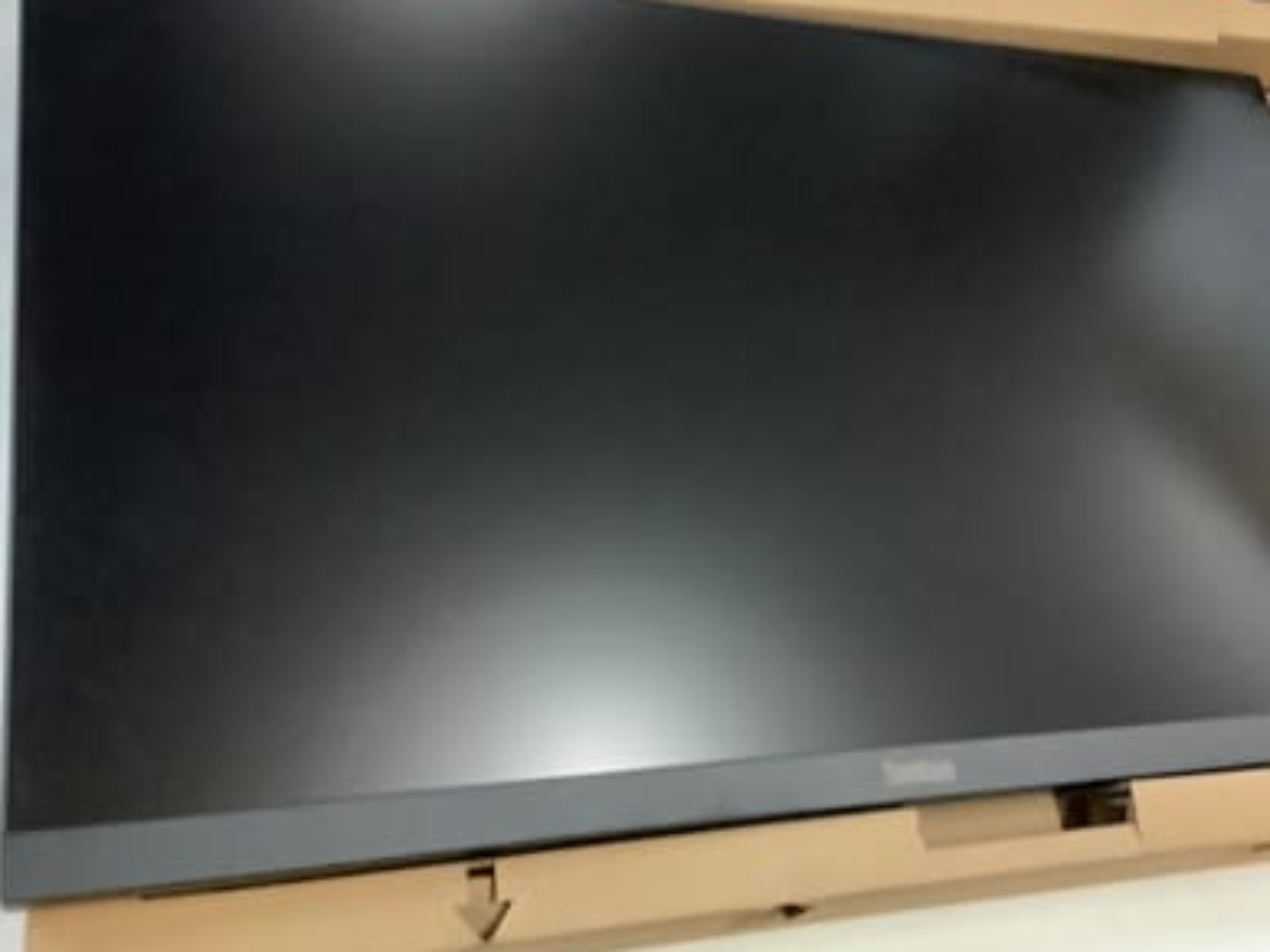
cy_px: 424
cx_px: 727
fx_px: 1468
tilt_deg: -61.2
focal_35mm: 40
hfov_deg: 46.7
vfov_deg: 35.9
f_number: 2.4
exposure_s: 1/25
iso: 500
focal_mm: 3.3
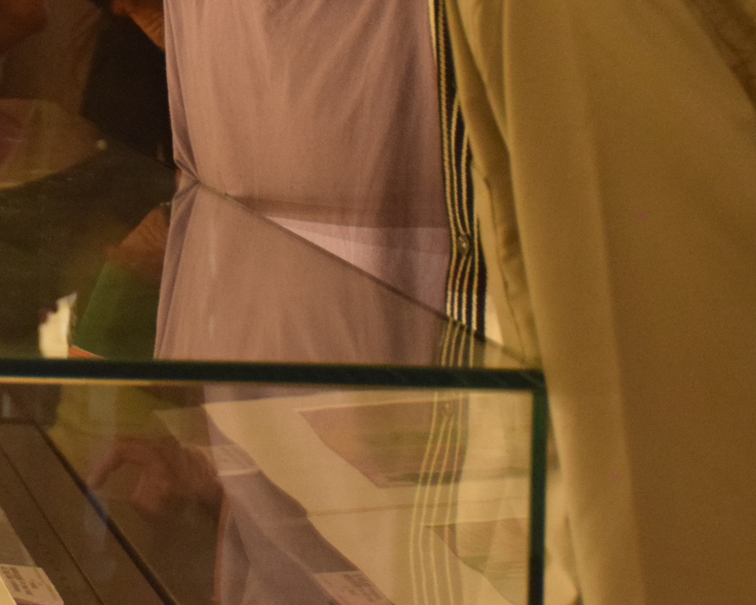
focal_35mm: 206
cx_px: -36
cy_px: -59
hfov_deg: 9.3
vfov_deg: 7.5
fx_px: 4598
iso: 1400
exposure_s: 1/60
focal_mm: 45
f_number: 4.5
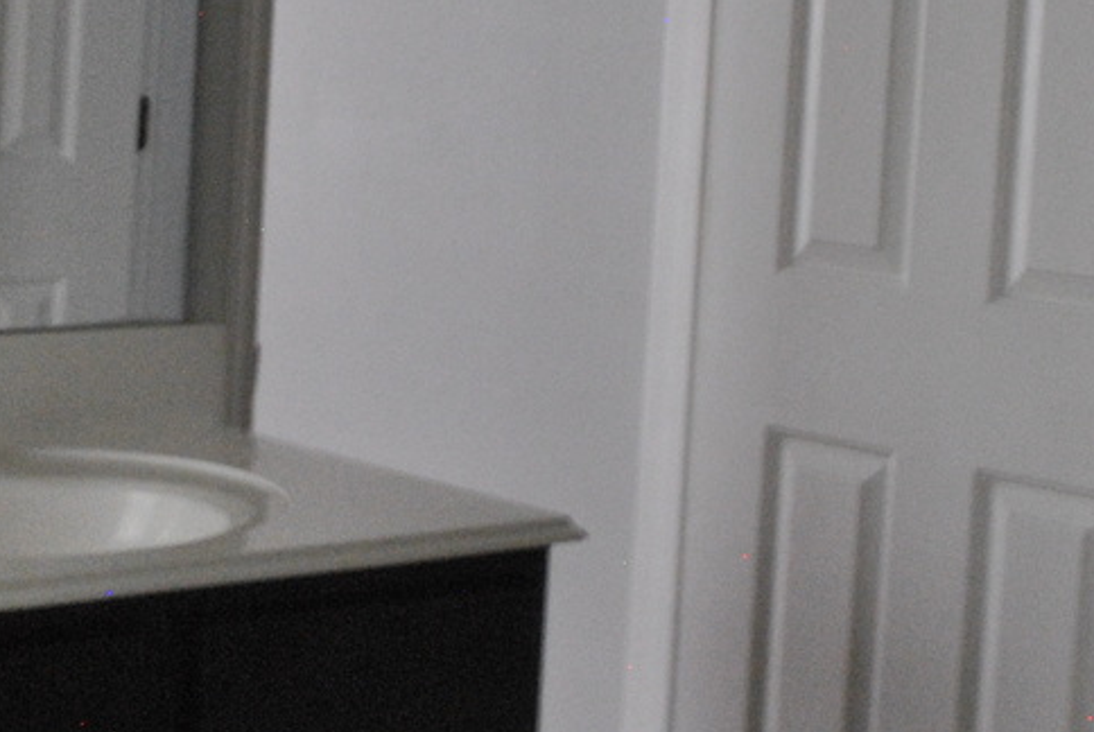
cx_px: 168
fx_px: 2738
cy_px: 183
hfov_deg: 22.2
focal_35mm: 90
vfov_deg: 15.2
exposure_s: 1/4
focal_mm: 18
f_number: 13
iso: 800
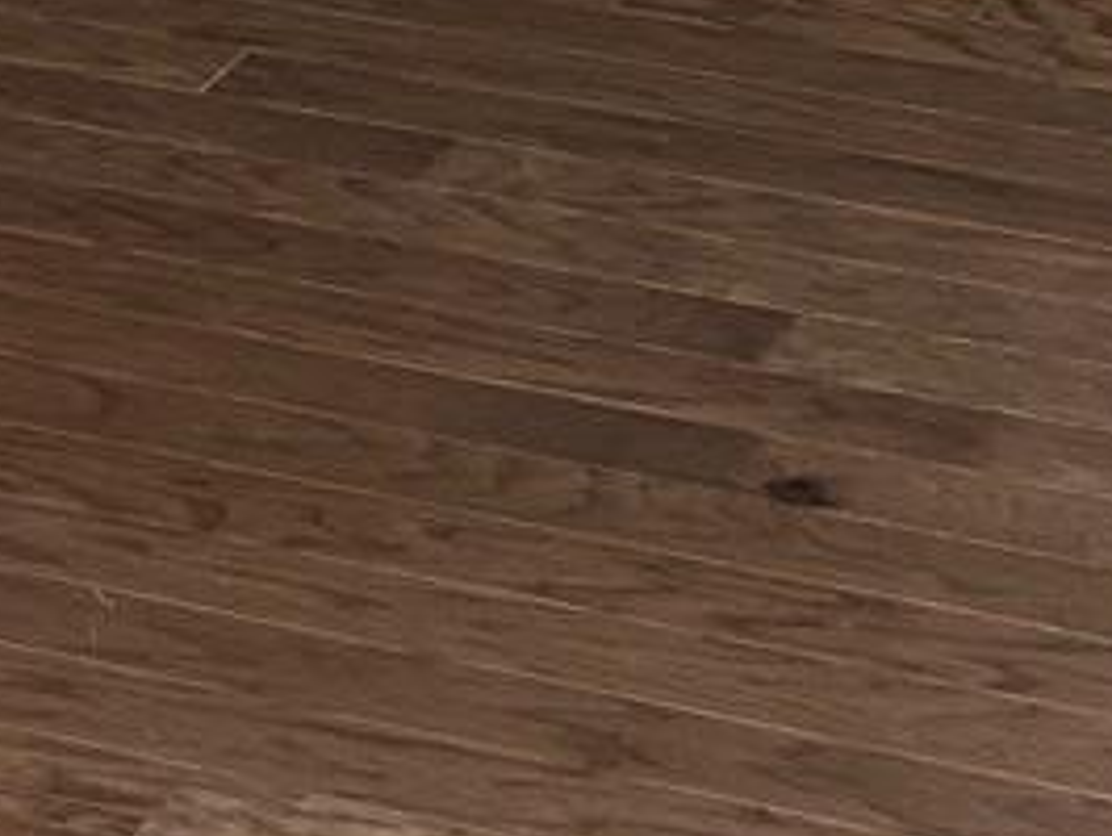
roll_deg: +1.7
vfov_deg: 6.6
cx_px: -167
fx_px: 6334
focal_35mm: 197
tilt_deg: -2.1
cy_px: -1965
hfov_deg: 9.9
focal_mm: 5.7
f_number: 1.5
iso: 80
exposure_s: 1/121
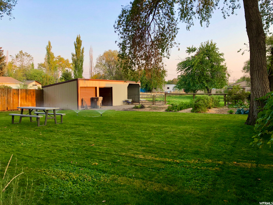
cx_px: 136
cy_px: 102
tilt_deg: -3.4
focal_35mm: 28
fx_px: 221
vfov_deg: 49.7
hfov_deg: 63.4
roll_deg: +0.9
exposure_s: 1/128
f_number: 1.8
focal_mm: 4
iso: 20
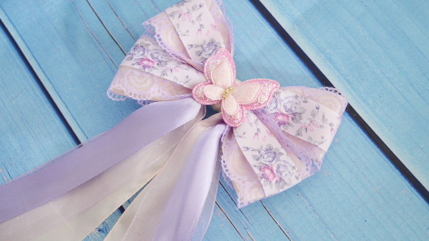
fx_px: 580
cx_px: 214
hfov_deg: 40.6
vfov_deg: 23.5
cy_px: 105
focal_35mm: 51
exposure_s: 1/50
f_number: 4.5
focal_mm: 32
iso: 720
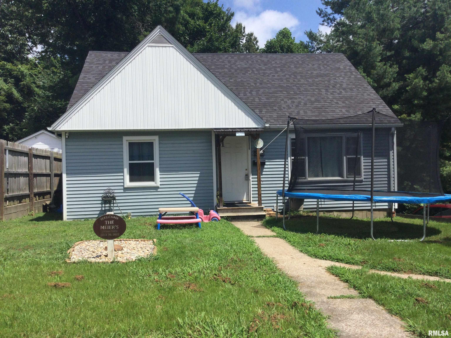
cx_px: 226
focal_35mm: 31
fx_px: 404
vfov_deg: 45.4
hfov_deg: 58.4
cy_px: 169
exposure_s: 1/1852
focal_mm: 3.3
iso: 25
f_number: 2.4
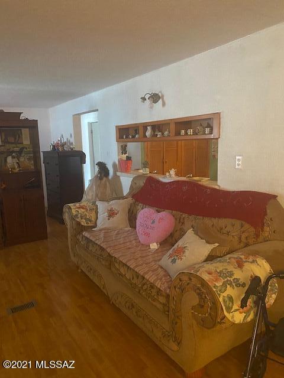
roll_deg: +2.0
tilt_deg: -8.8
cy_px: 189
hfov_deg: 53.1
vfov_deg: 67.3
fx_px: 284
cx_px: 142
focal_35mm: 26
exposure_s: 1/30
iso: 800
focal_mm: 4.25
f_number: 1.8
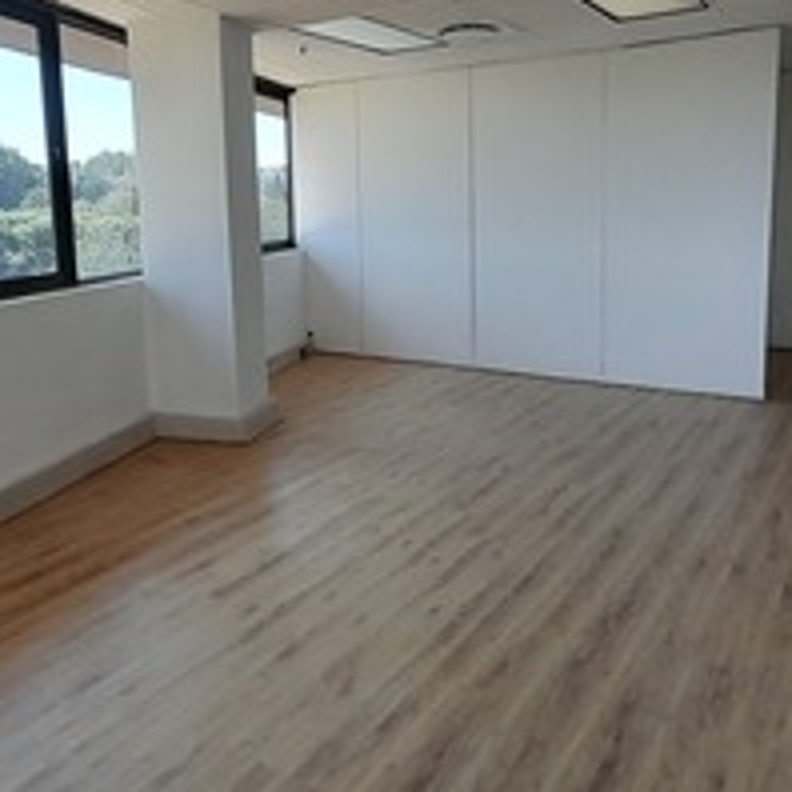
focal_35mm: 29
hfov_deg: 55.6
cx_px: 388
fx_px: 751
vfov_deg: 54.6
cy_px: 270
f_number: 2.2
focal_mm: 1.13
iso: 40
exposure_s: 1/296
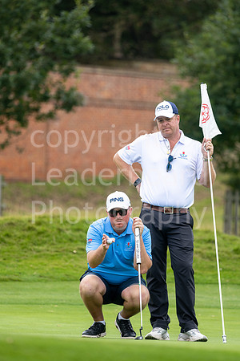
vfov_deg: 6.9
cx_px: 120
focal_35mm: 300
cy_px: 180
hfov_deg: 4.6
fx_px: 3000
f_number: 5
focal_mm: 300
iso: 160
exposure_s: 1/320
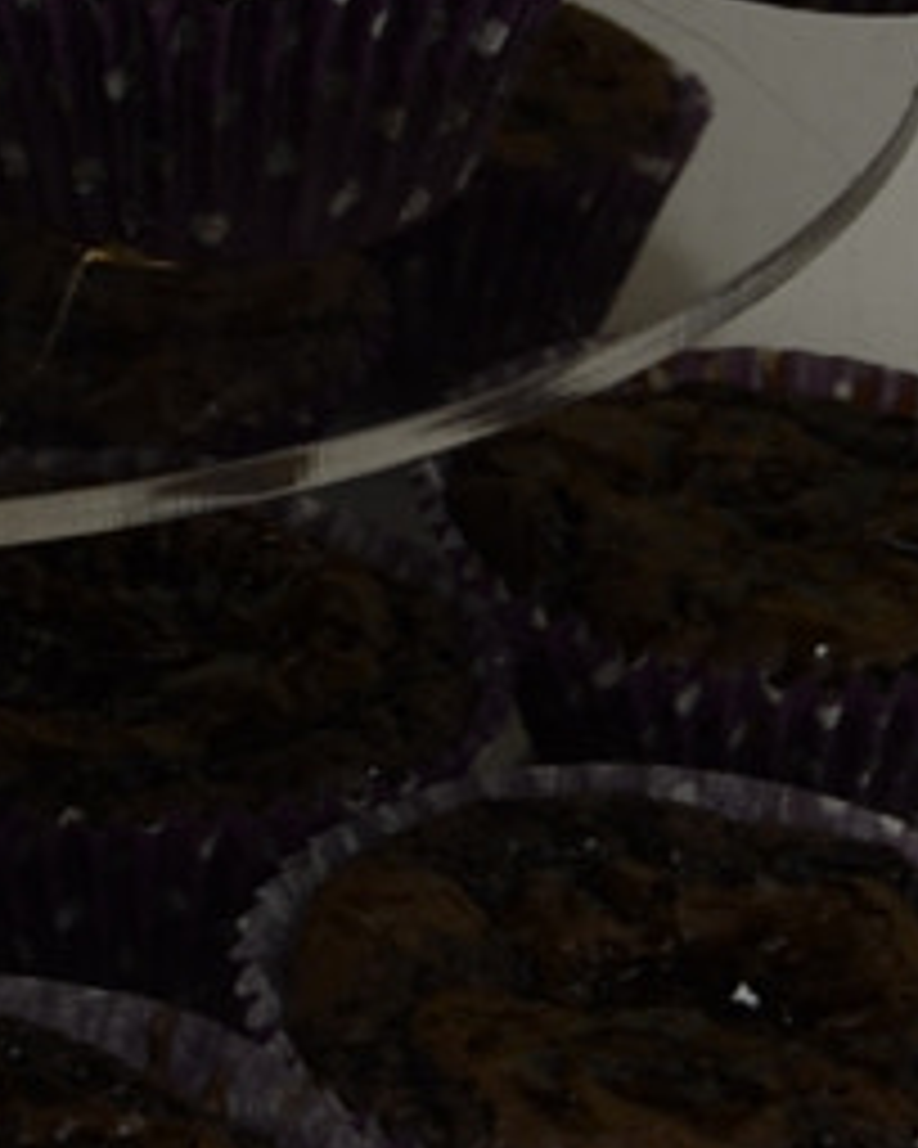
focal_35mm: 159
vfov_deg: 10.9
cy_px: -1216
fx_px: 5400
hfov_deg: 9.6
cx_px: -191
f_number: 6.3
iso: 100
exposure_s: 1/25
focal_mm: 18
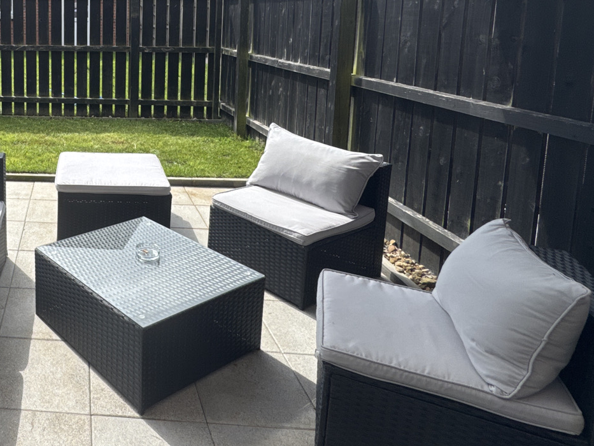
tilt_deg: -6.2
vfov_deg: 44.4
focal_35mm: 30
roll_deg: +0.8
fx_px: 515
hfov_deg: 50.7
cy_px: 87
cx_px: 26
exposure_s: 1/1323
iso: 40
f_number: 2.2
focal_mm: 2.22
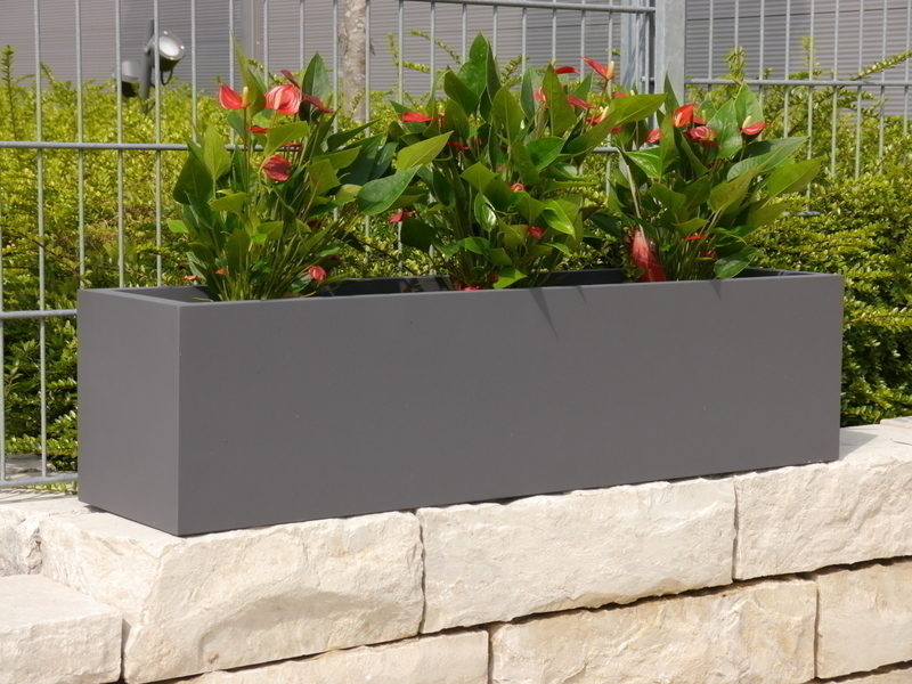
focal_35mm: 84
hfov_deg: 23.3
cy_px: 342
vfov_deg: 17.6
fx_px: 2213
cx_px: 456
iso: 160
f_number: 8
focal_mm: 42
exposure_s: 1/250
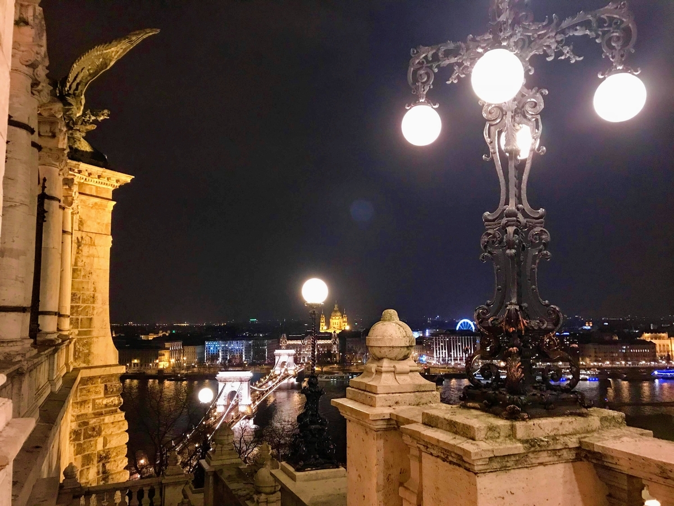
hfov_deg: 63.4
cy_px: 253
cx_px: 337
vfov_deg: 49.7
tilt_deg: +7.0
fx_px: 545
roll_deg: -0.2
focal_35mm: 28
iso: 100
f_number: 1.8
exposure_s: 1/4
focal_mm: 3.99
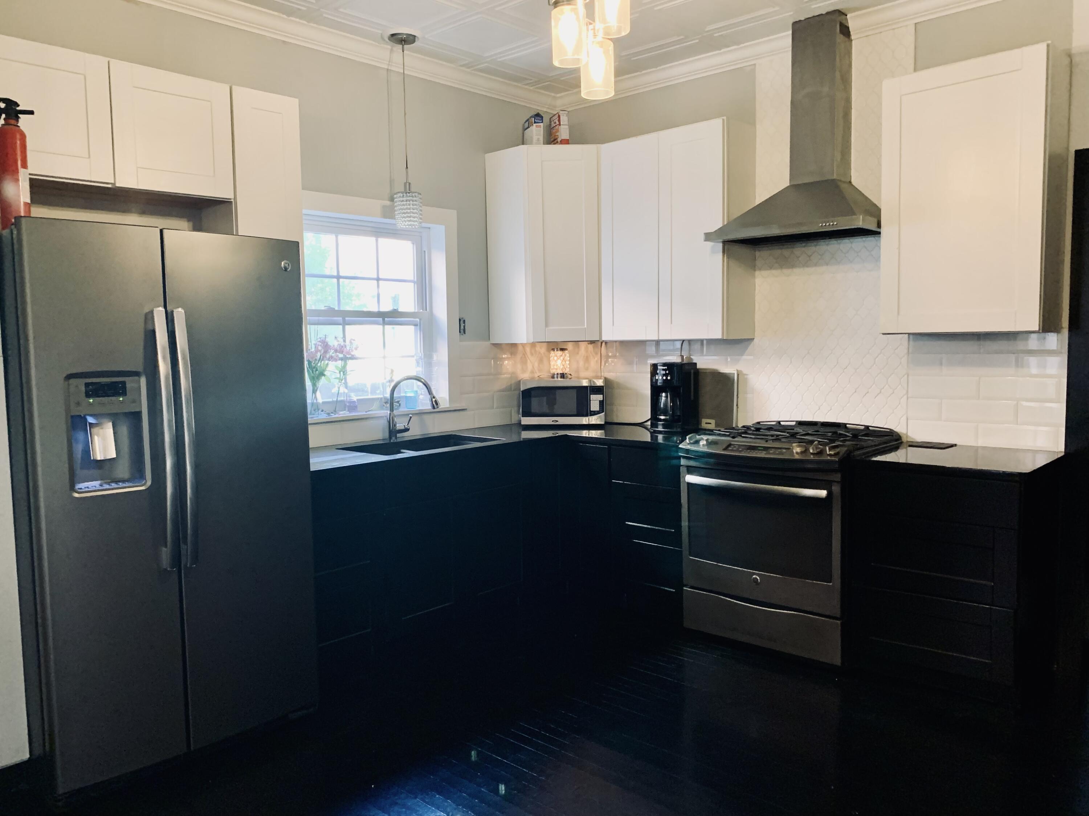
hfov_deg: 67.3
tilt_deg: -5.0
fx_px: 818
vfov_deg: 53.1
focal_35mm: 26
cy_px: 408
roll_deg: +1.5
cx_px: 544
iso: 400
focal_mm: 4.25
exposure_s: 1/40
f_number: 1.8
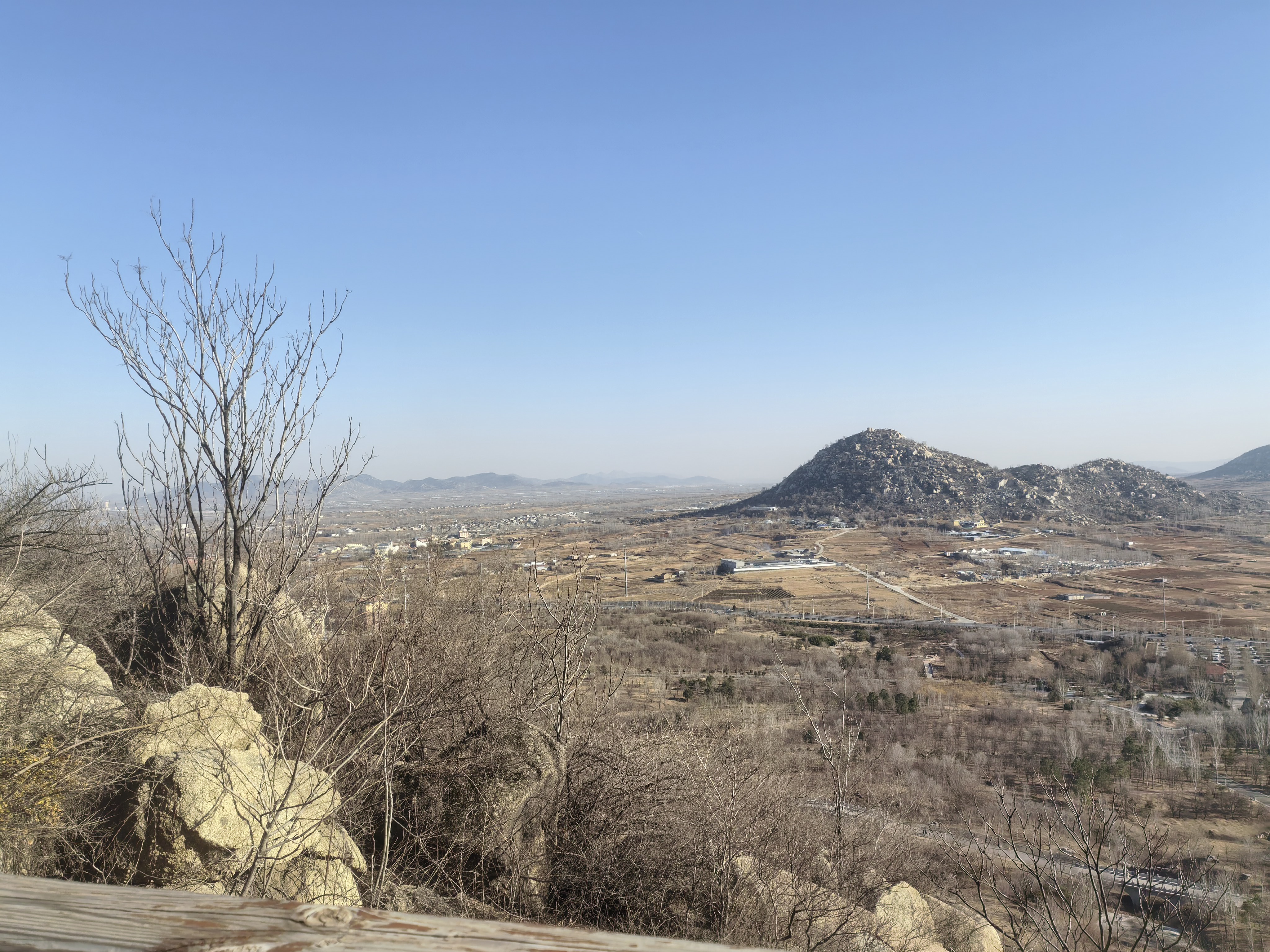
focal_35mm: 27
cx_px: 635
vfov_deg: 51.4
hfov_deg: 65.3
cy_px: 476
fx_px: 991
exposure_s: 1/2203
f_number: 1.9
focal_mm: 5.52
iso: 50
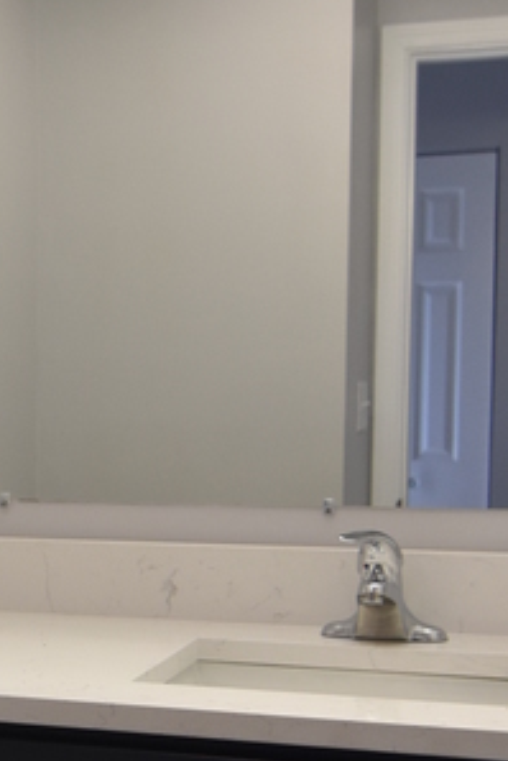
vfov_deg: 26.4
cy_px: 524
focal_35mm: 76
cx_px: -38
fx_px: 1607
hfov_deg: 17.4
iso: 400
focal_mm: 14
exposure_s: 1/250
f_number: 4
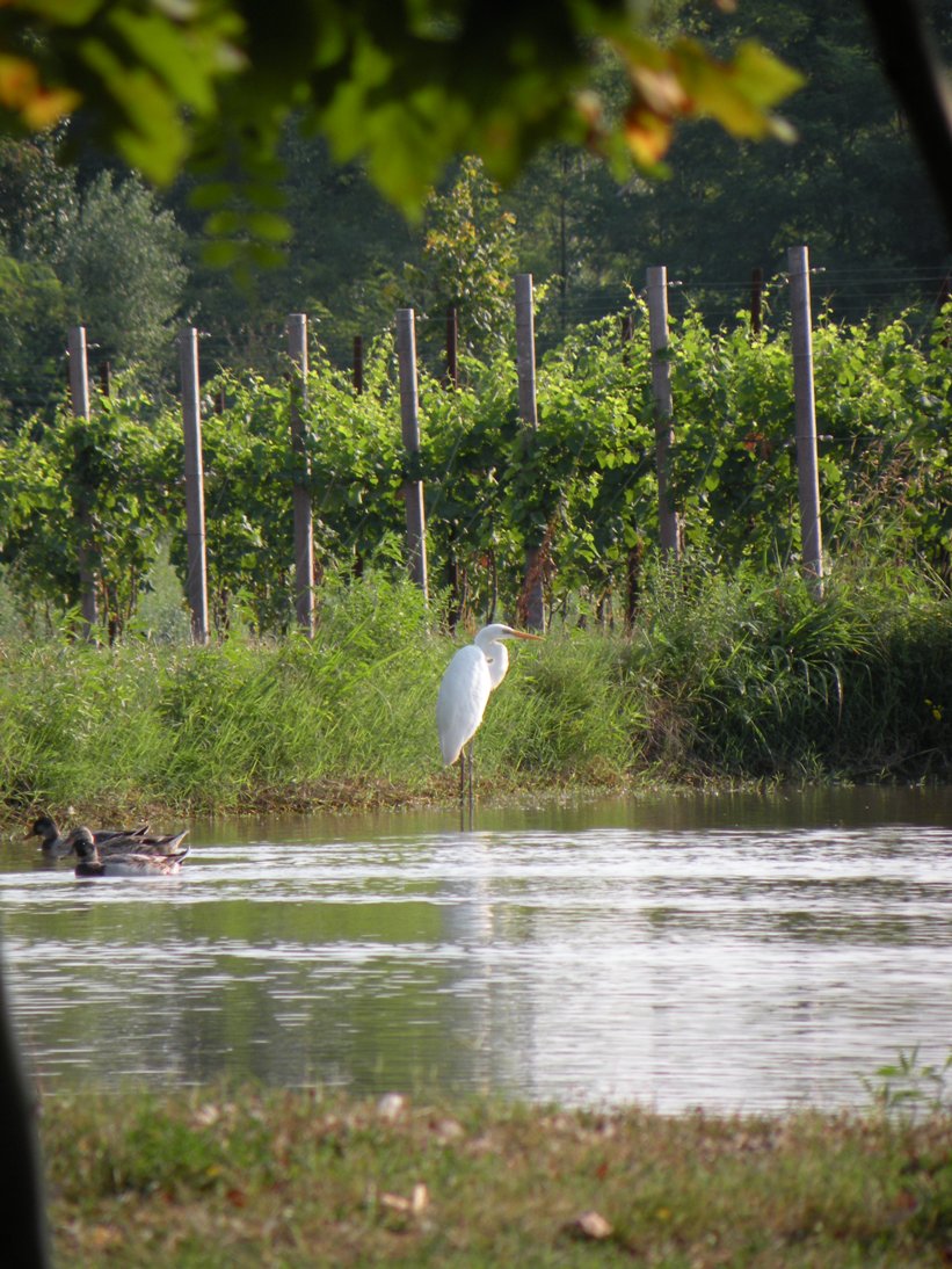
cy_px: 634
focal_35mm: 486
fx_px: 17814
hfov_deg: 3.1
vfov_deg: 4.1
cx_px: 476
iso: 64
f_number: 4.5
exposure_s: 1/299
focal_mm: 84.2
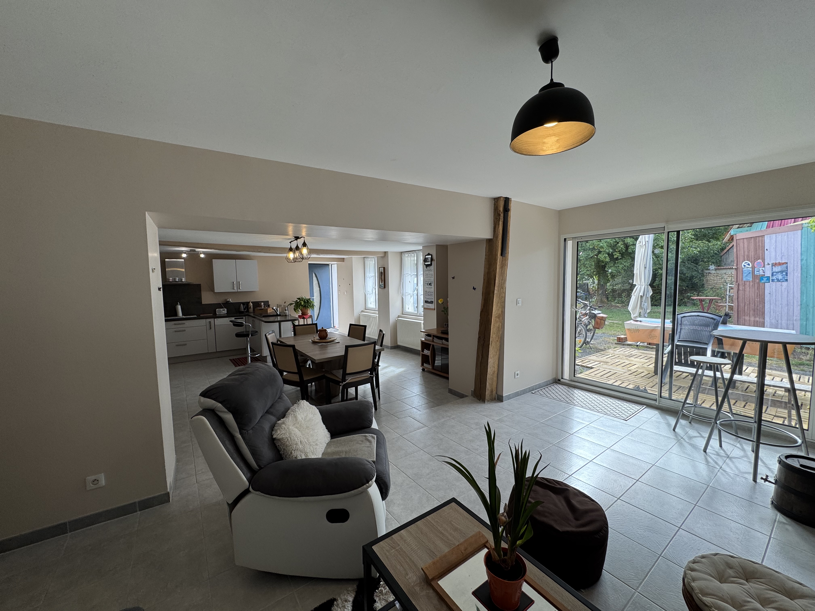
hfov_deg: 102.1
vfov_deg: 85.7
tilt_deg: -4.3
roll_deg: +1.3
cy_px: 306
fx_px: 330
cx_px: 408
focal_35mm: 14
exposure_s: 1/113
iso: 40
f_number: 2.2
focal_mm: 2.22
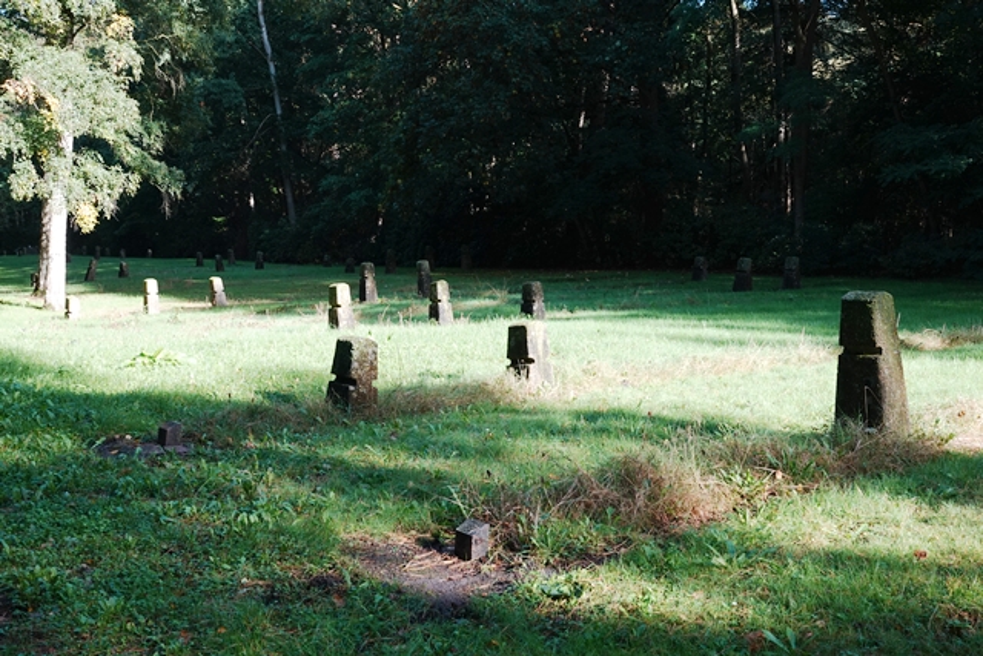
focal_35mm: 39
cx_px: 492
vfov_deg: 34.2
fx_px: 1065
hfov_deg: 49.5
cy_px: 328
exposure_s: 1/50
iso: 100
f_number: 5.6
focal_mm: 14.16
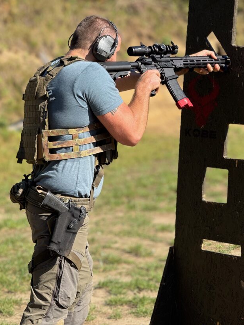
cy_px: 171
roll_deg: -0.5
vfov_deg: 13.2
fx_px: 1400
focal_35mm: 149
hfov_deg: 10.0
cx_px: 137
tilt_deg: -6.4
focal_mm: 15.66
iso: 50
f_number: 2.8
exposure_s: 1/793
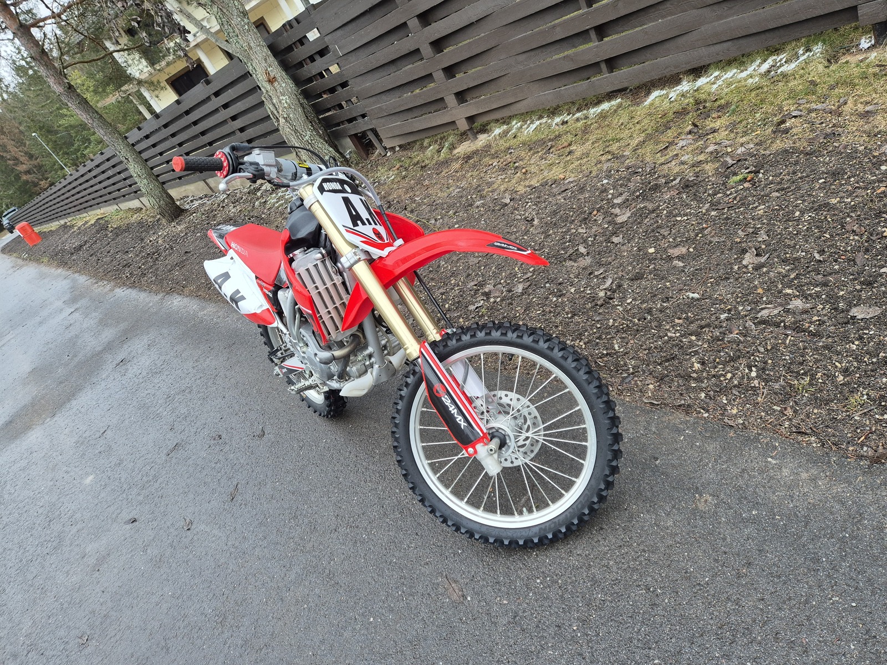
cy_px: 332
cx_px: 444
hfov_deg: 73.9
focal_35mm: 23
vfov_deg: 58.9
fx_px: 589
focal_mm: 5.4
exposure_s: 1/180
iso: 100
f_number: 1.8
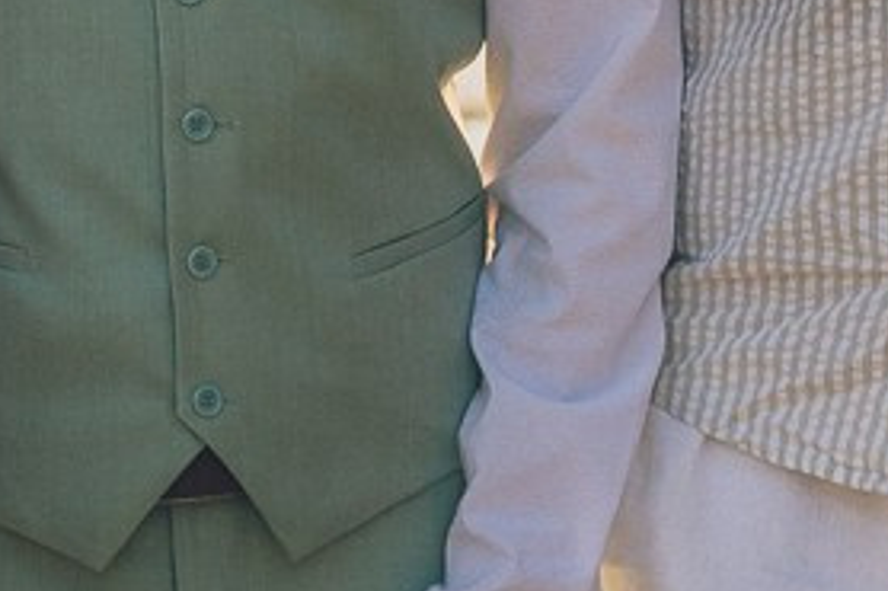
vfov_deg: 3.7
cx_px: 118
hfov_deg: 5.6
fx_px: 9072
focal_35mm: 368
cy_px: -340
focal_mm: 50
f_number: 3.5
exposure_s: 1/320
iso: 100
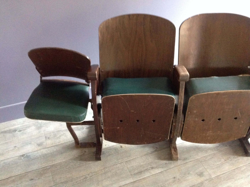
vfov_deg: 40.6
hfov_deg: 52.7
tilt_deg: -37.5
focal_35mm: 35
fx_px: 252
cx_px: 125
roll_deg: +0.0
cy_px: 94
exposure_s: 1/15
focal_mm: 4.28
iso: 800
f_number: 2.4
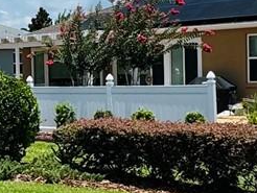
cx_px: -80
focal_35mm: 91
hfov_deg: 19.7
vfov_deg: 16.3
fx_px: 676
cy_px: 87
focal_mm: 2.22
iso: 50
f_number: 2.2
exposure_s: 1/2674
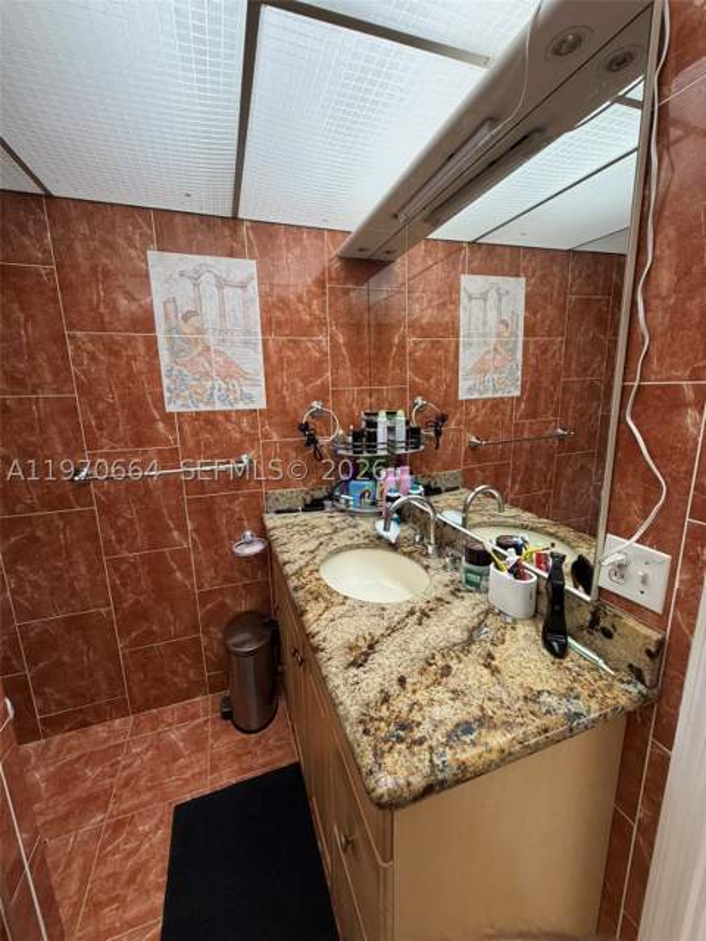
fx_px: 381
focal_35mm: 14
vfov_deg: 102.1
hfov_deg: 85.7
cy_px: 470
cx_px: 353
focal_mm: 2.22
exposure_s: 1/60
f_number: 2.2
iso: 200
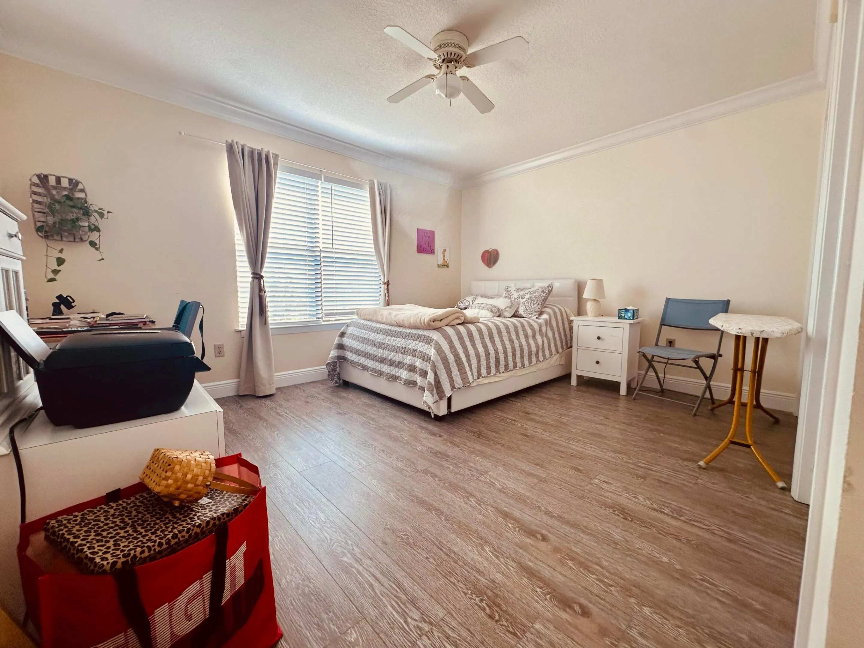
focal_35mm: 14
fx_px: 349
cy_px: 324
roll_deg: +0.0
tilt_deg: -6.1
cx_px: 432
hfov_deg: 102.1
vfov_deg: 85.7
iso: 80
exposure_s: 1/120
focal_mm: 2.22
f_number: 2.2
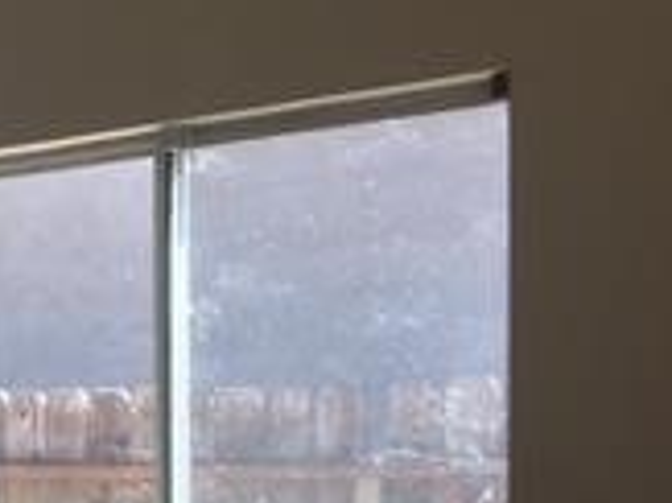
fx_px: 2211
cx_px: -412
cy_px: 577
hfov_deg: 15.6
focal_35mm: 114
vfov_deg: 12.7
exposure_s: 1/121
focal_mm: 4.15
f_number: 2.2
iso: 25
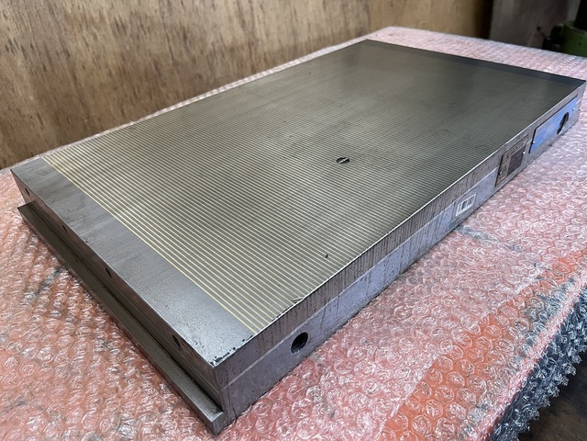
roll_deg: +4.0
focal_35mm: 26
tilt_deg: -37.2
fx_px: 441
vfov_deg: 53.1
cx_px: 294
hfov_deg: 67.3
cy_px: 220
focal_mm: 5.1
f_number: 1.6
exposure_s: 1/82
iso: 125
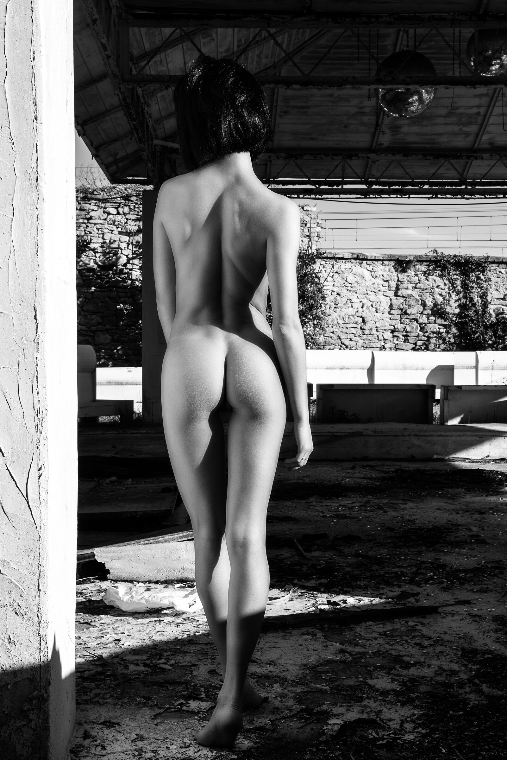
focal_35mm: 52
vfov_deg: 38.2
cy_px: 380
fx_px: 1097
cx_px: 254
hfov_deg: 26.0
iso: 100
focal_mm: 52
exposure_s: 1/125
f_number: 16
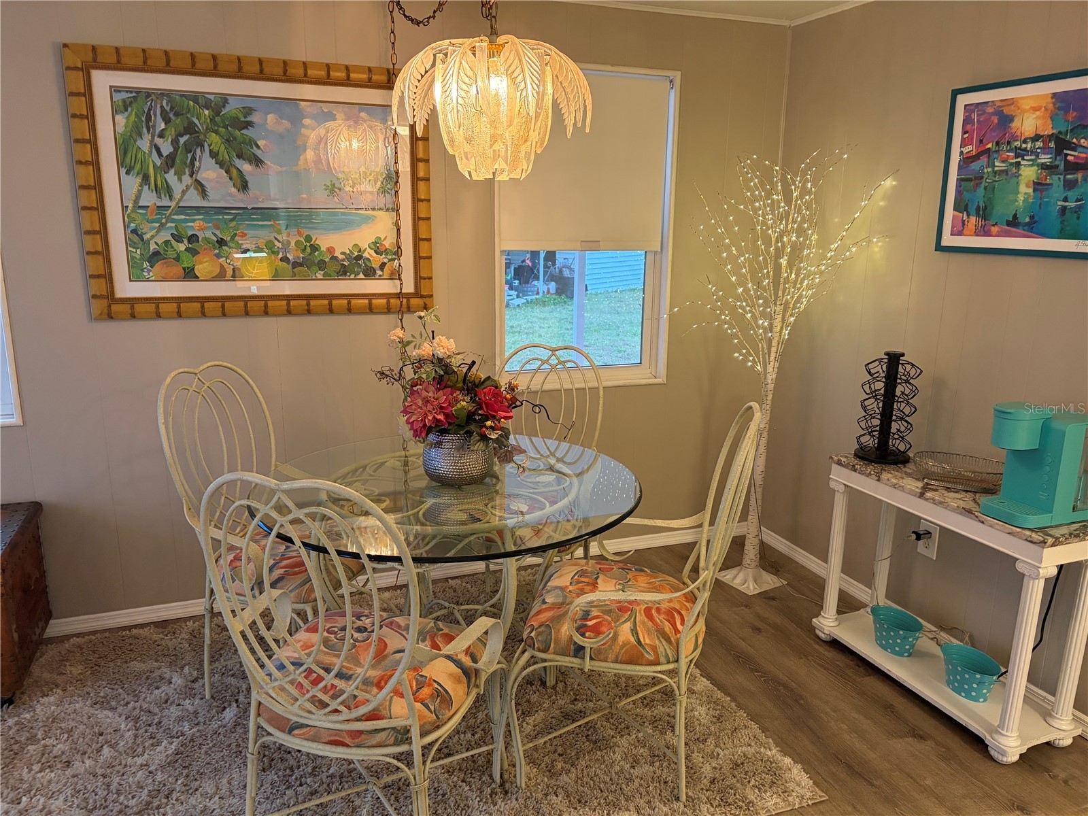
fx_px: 817
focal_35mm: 26
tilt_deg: -13.4
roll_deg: -0.7
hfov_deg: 67.3
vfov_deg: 53.1
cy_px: 408
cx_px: 544
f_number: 1.6
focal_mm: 5.96
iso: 320
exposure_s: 1/60
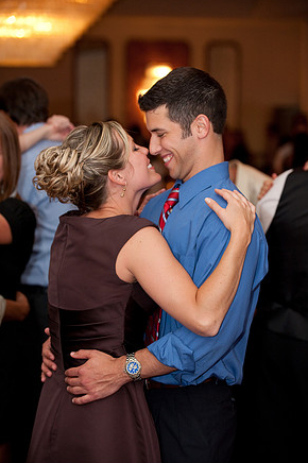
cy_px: 234
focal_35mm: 98
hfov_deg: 13.9
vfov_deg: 20.8
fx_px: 1260
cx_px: 158
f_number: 4
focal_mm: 95
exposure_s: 1/60
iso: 1600
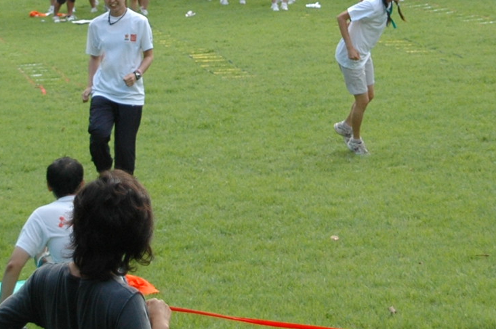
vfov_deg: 8.7
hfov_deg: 13.2
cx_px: 285
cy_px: -27
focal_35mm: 156
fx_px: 2146
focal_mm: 34
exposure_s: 1/500
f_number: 4.5
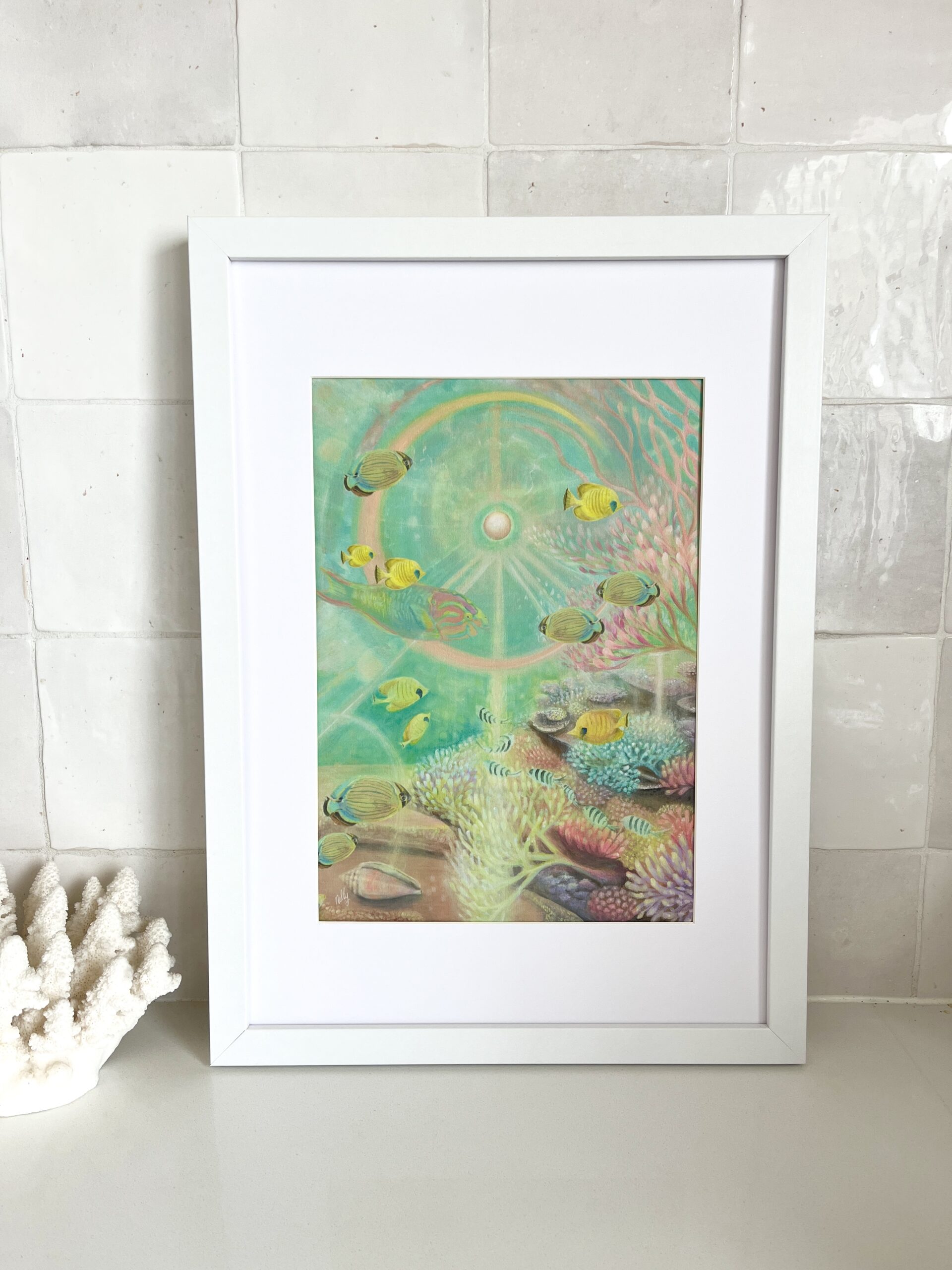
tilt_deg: -8.9
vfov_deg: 67.3
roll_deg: +0.1
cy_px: 635
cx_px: 476
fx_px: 953
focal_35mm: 26
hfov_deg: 53.1
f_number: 1.6
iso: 50
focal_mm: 5.1
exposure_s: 1/122
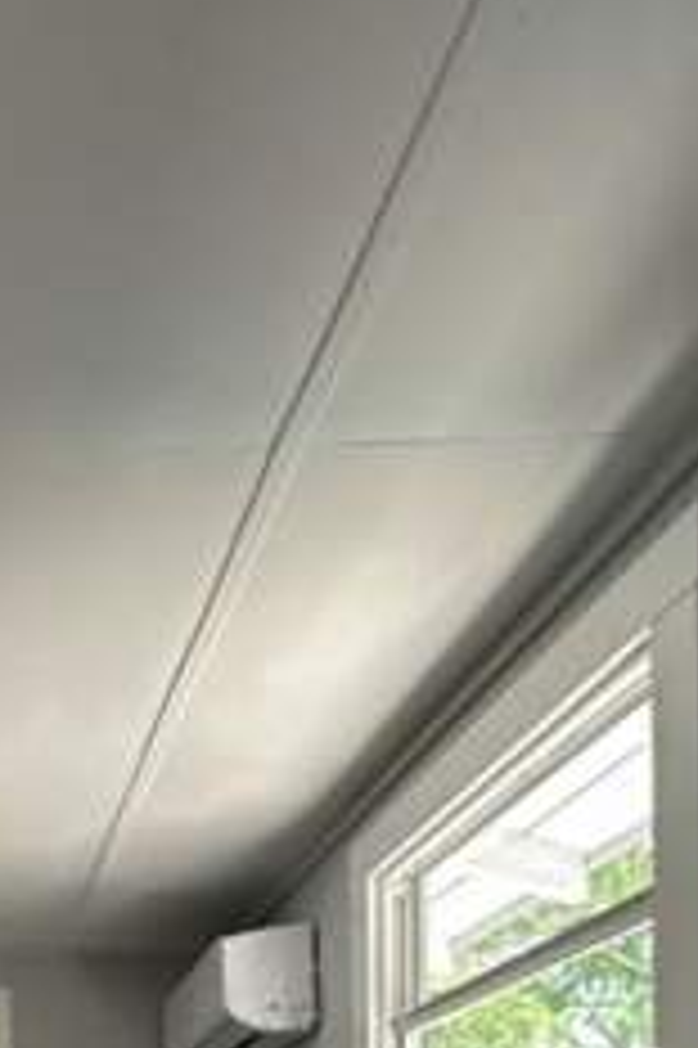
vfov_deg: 36.1
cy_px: 1293
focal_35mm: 40
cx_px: -167
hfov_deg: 28.4
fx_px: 1165
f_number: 2.2
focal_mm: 2.22
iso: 125
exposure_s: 1/99
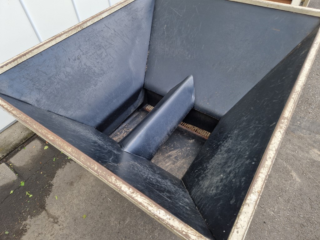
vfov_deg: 58.9
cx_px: 160
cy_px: 120
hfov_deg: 73.9
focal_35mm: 23
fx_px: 213
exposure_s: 1/364
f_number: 1.8
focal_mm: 5.4
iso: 50
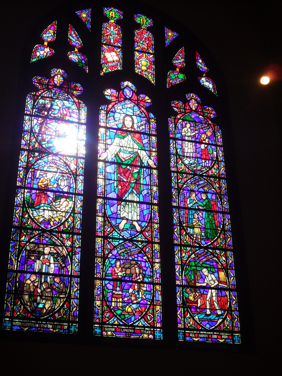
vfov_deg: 36.8
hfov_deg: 28.0
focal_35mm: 52
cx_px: 141
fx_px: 565
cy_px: 188
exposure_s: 1/125
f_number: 5
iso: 160
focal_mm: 9.3
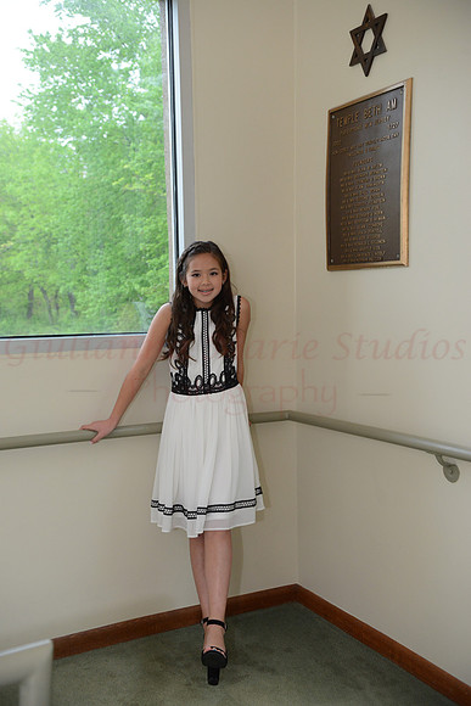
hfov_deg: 33.4
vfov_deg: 48.4
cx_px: 236
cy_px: 353
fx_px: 784
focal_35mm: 40
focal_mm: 40
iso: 2000
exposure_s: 1/160
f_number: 5.6
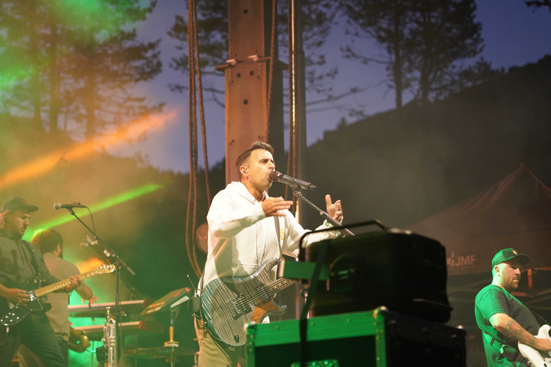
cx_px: 276
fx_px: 1607
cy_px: 184
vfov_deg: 13.0
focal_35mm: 105
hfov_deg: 19.5
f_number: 4
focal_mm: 105
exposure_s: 1/160
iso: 1600
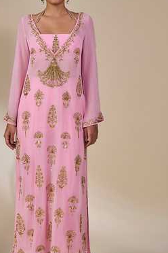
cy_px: 126
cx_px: 57
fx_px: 504
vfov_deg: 28.1
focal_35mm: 72
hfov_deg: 18.9
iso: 250
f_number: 5.6
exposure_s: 1/160
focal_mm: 51
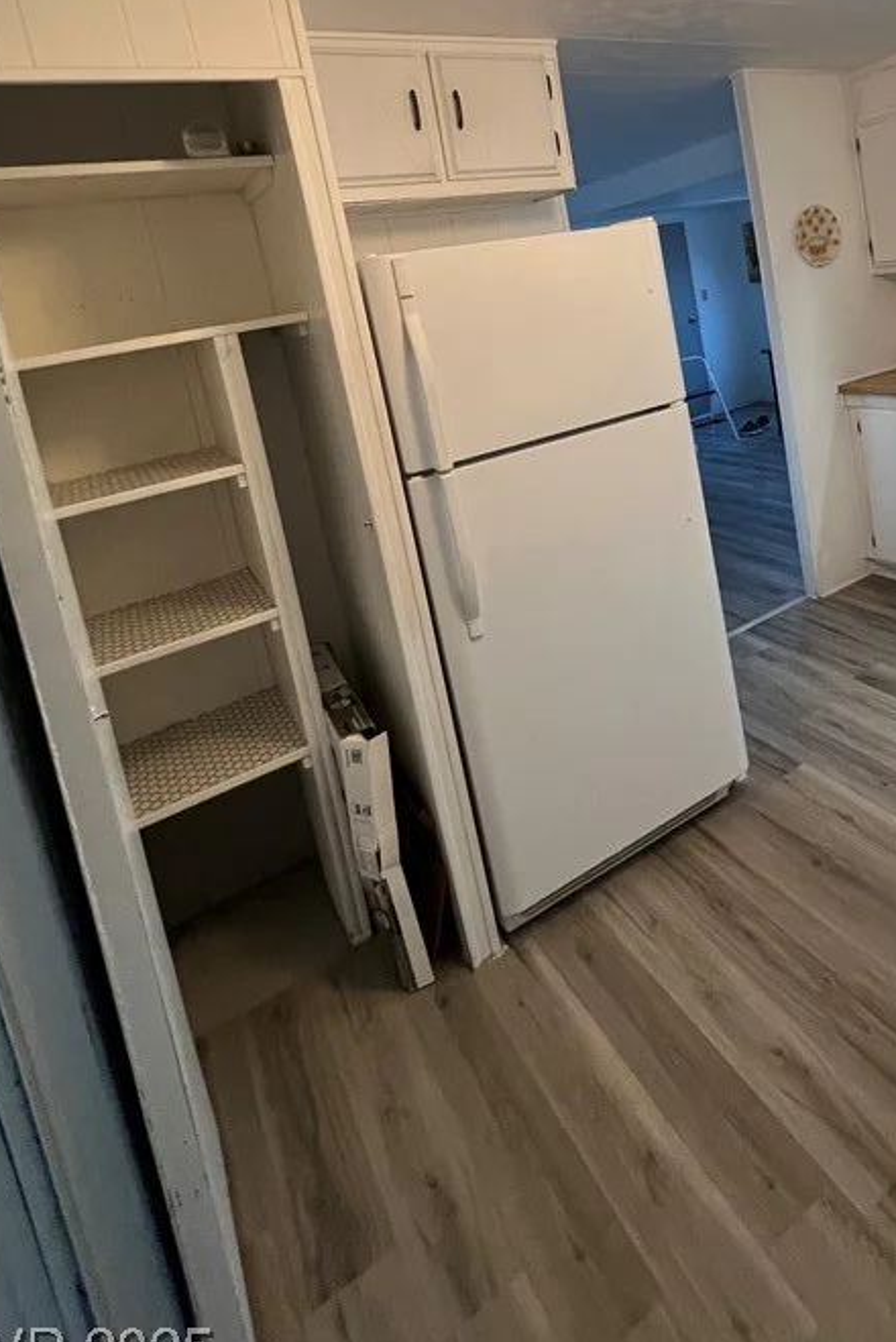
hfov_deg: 55.2
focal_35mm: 21
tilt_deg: -6.9
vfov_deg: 76.3
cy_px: 367
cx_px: 721
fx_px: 783
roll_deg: +8.1
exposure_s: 1/60
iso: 320
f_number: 1.8
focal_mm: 1.57
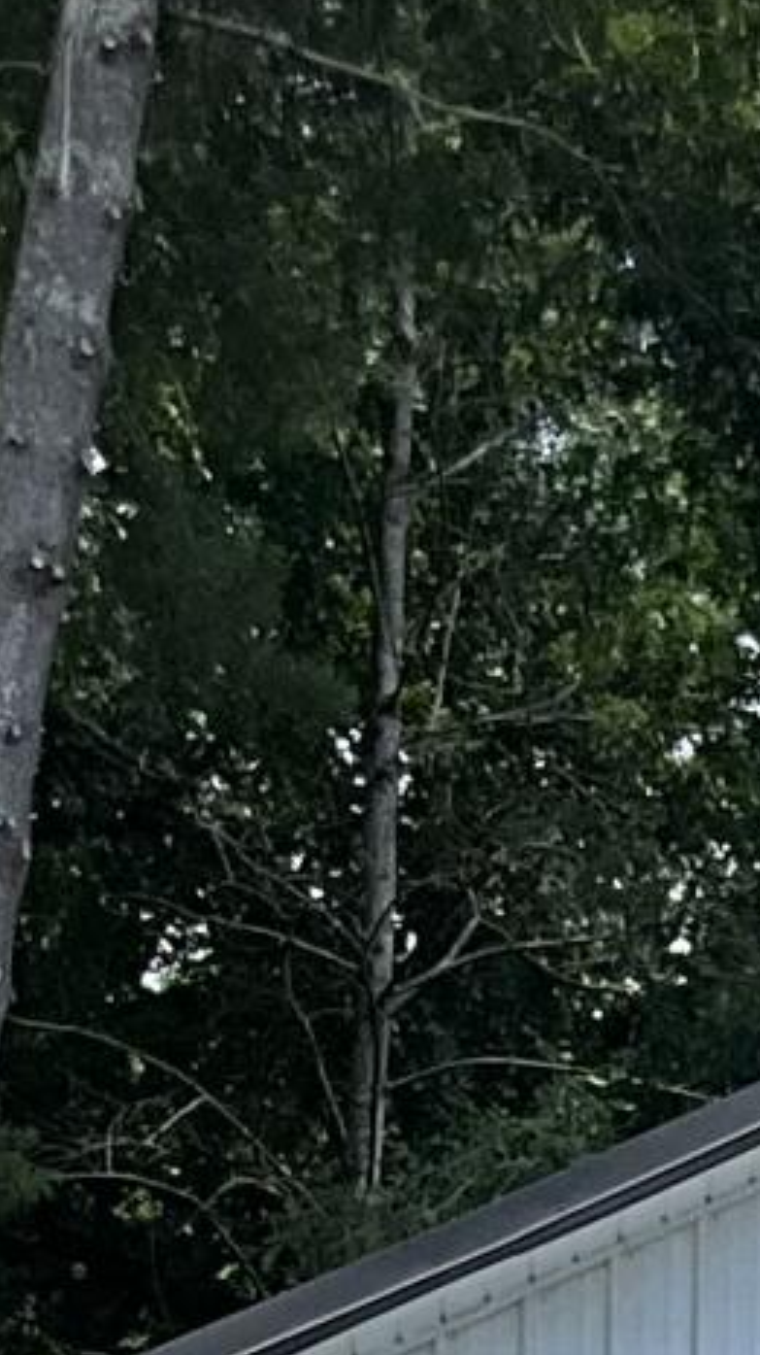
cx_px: 1374
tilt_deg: +2.5
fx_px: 7320
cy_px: 2727
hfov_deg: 5.8
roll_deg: -0.4
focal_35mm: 204
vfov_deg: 9.8
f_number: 1.8
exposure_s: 1/1311
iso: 25
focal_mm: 3
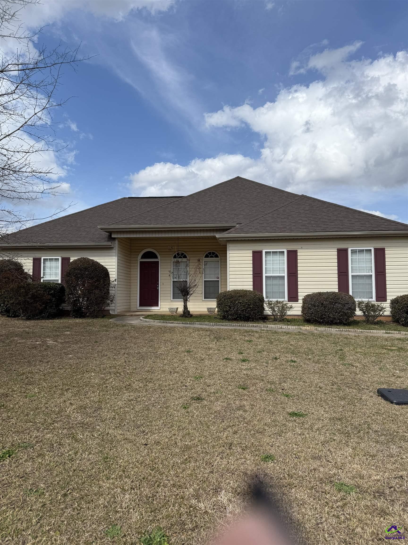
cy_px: 272
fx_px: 377
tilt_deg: +3.9
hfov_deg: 56.8
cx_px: 204
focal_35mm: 24
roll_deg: -0.5
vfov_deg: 71.6
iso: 80
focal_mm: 6.76
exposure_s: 1/5714
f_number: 1.78
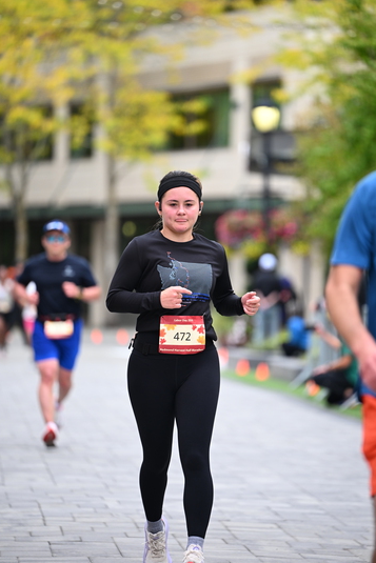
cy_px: 281
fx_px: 2896
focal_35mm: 185
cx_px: 188
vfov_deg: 11.1
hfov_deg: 7.4
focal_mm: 180
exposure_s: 1/1600
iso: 640
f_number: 2.8
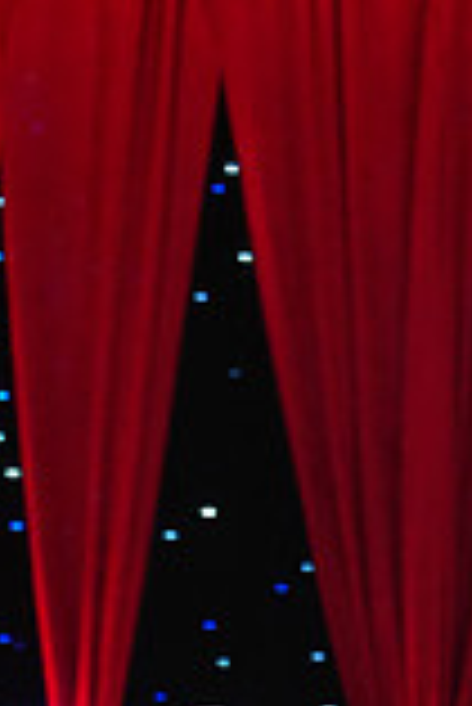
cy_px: 1048
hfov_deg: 5.3
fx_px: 5062
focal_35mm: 258
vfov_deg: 7.8
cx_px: -339
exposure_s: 1/250
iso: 3200
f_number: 4.5
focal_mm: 70
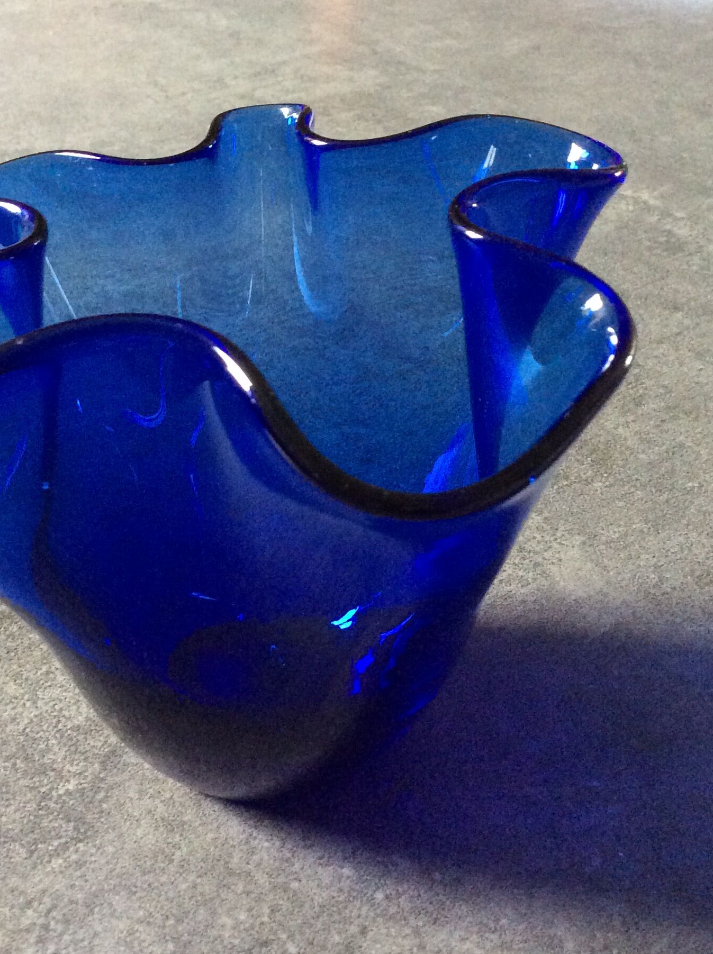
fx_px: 1266
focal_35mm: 46
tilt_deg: -32.9
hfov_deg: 31.3
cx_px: 255
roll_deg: -0.1
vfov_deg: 41.3
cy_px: 442
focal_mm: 3.3
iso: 320
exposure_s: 1/20
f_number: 2.4
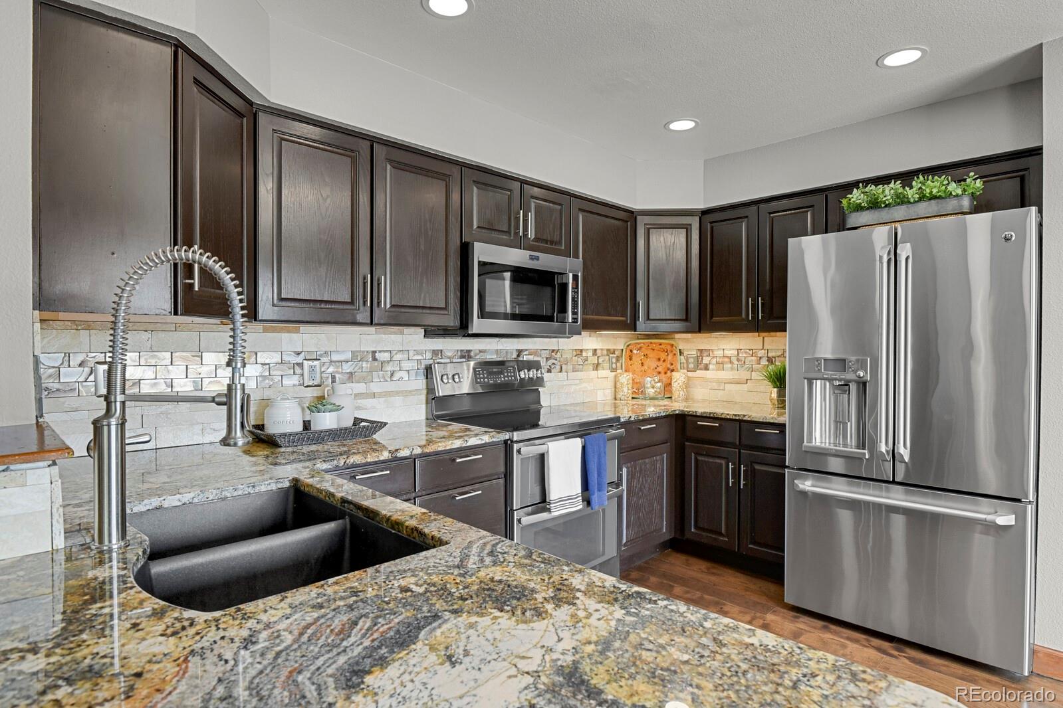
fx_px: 561
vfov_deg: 64.6
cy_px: 354
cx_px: 532
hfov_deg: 86.9
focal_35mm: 19
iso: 12800
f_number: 8
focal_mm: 19
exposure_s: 1/15
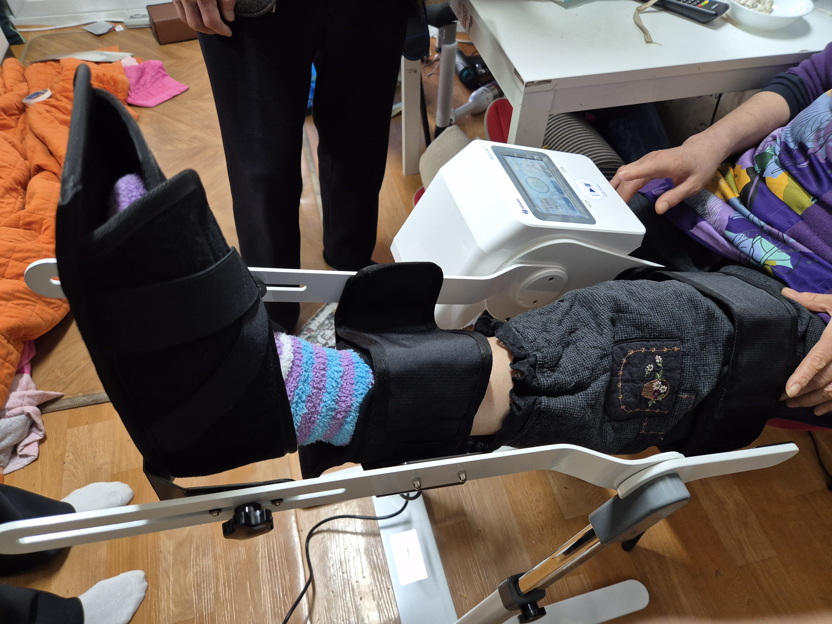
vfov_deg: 58.9
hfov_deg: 73.9
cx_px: 416
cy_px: 312
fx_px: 553
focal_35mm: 23
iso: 500
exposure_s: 1/120
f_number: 1.8
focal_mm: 5.4
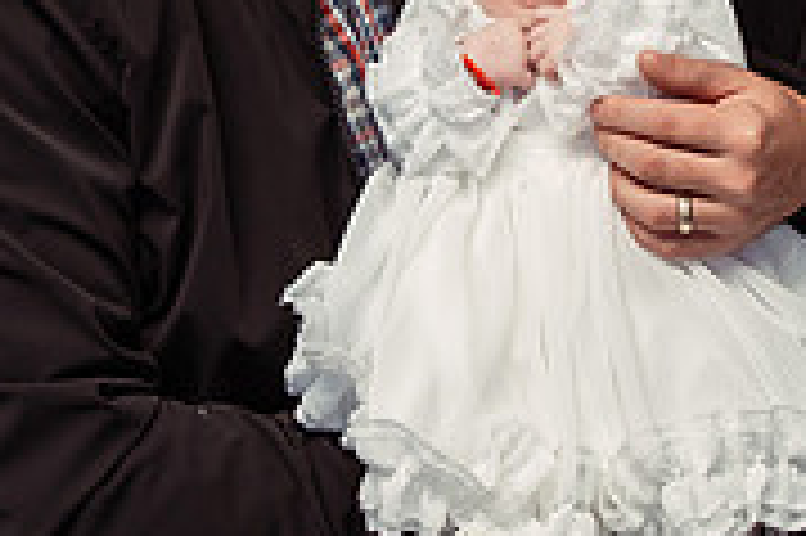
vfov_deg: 13.0
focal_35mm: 104
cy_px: 4
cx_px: 548
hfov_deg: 19.6
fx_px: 2326
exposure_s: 1/125
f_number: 3.2
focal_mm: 26
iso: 800
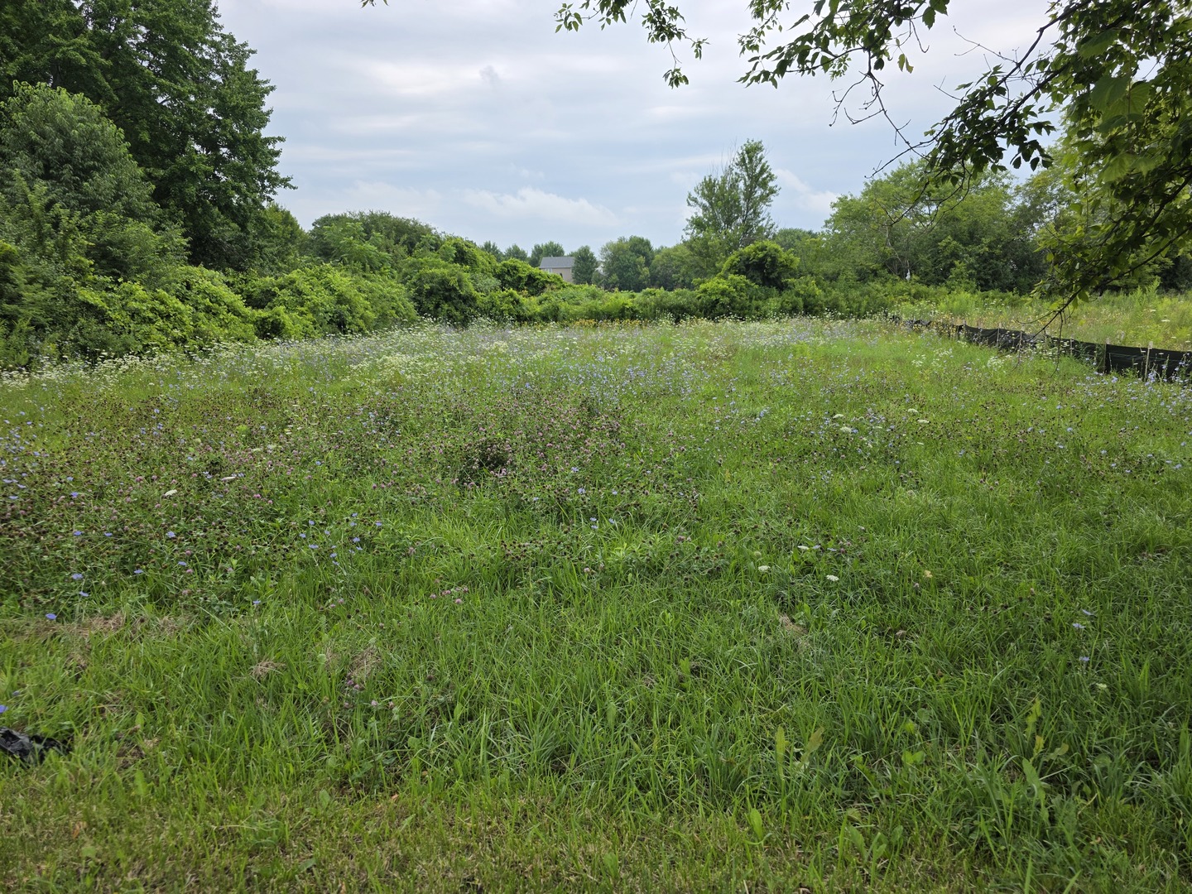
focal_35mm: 23
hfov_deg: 73.9
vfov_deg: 58.9
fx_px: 792
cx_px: 596
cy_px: 447
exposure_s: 1/3264
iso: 80
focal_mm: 6.3
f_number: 1.7
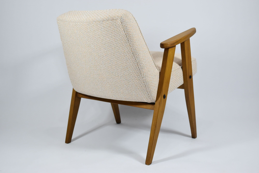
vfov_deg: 23.8
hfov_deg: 35.0
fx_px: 410
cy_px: 86
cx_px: 130
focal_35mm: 57
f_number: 4.8
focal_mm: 38
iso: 1000
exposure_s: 1/125
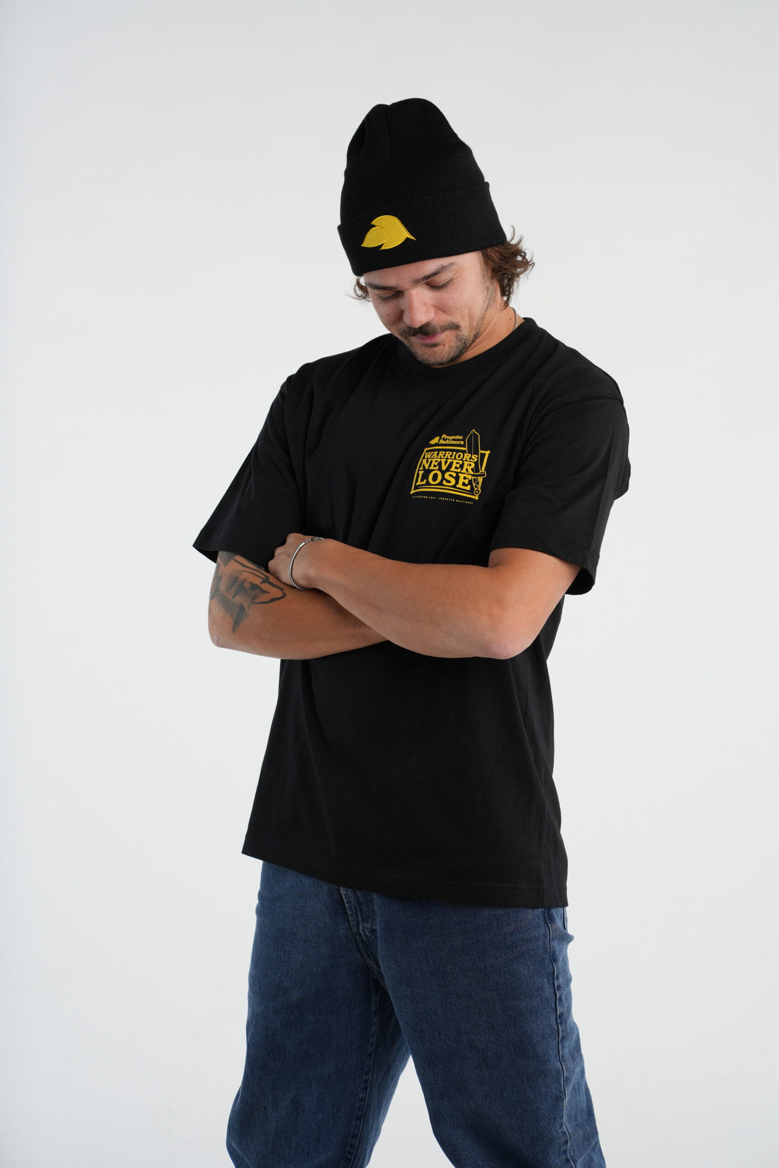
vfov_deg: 23.9
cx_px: 390
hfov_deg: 16.1
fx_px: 2758
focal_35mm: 85
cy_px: 584
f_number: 10
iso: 100
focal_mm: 85
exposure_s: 1/200
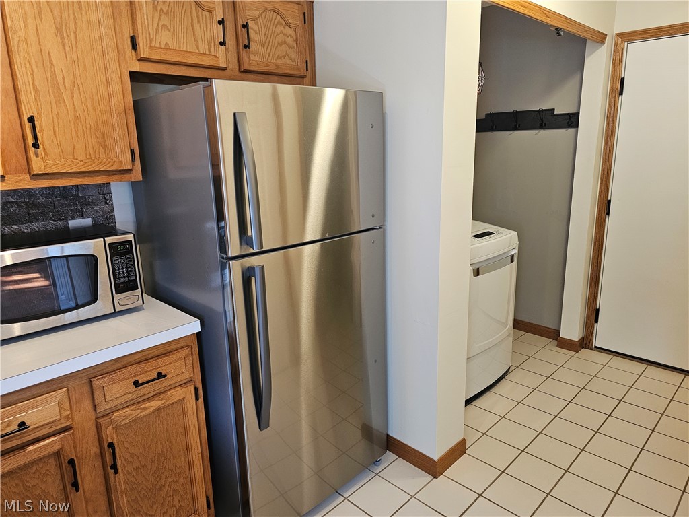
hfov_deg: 73.9
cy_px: 258
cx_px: 344
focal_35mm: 23
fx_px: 458
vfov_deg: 58.9
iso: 400
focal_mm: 6.3
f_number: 1.7
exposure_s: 1/120
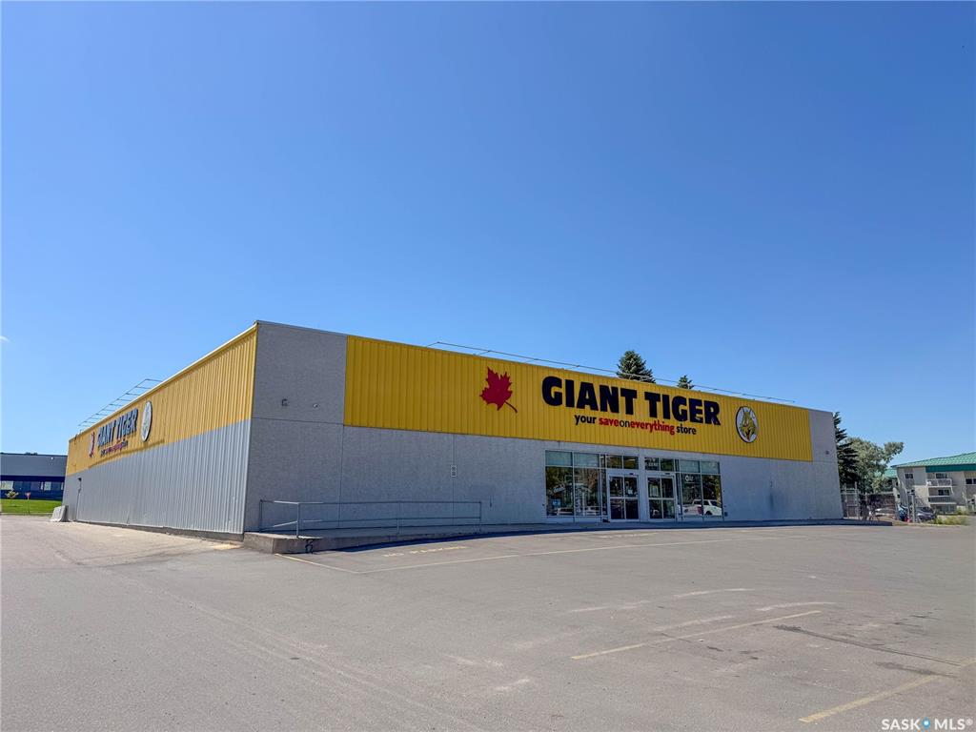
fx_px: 677
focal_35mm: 24
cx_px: 488
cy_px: 366
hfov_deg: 71.6
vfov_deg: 56.8
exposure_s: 1/7100
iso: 80
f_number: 1.8
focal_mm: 6.76
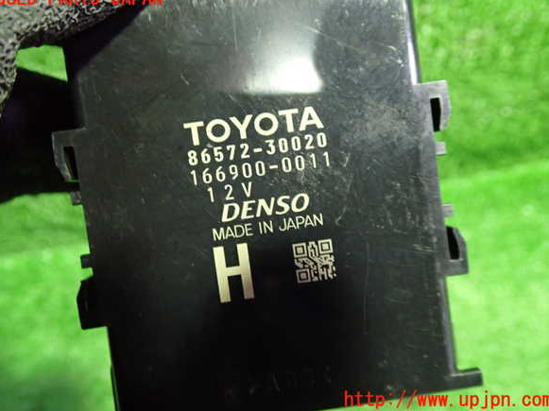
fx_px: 491
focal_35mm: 31
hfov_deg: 58.4
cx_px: 274
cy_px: 199
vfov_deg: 45.4
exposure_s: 1/25
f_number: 2.3
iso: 800
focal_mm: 5.4
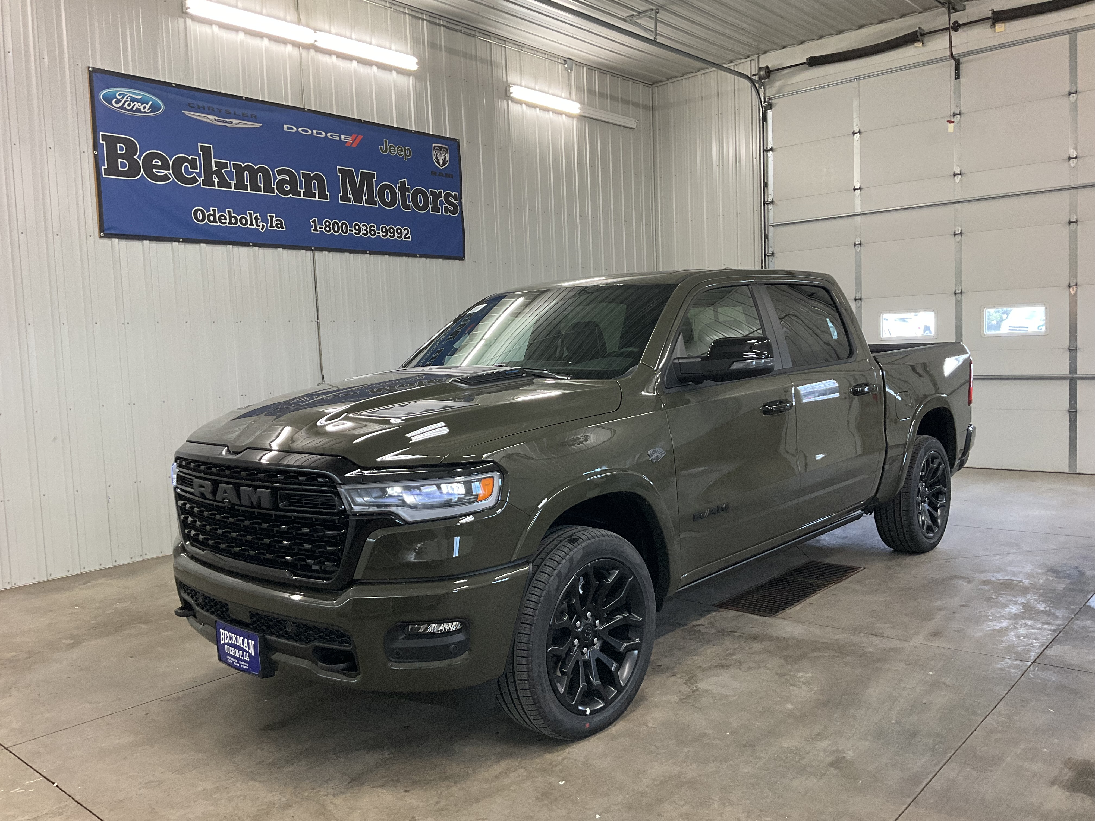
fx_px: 917
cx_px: 548
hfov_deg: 61.7
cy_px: 410
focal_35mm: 29
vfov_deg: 48.2
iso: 80
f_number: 1.8
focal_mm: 3
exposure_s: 1/60
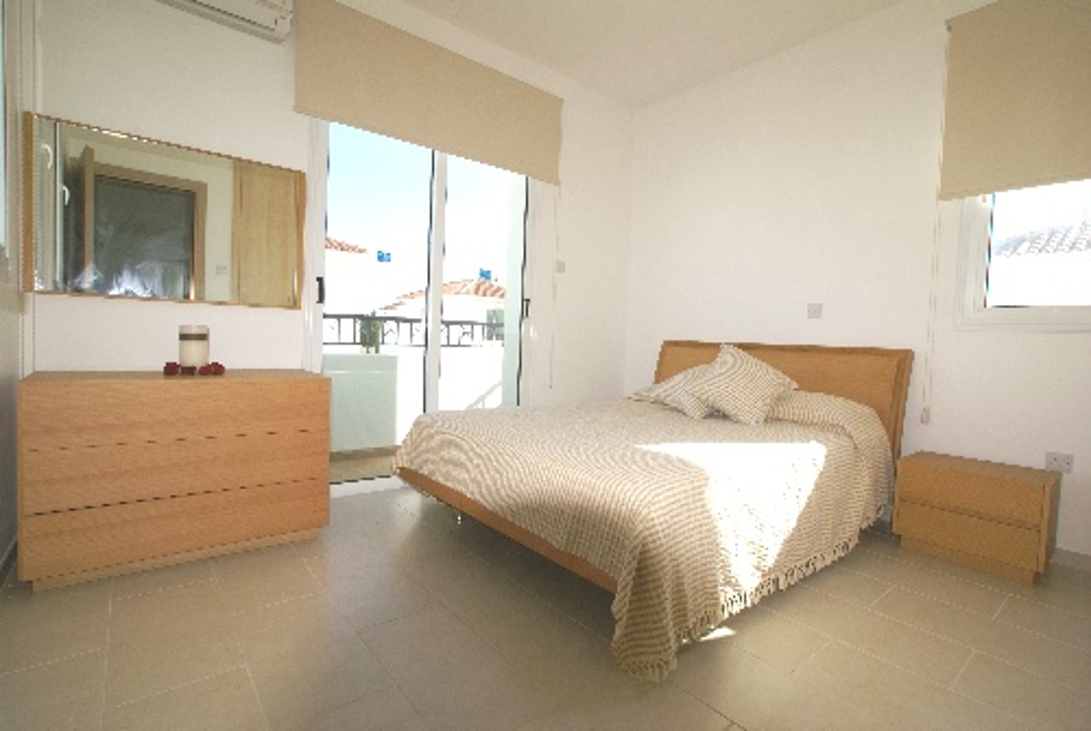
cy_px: 366
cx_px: 546
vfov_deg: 72.2
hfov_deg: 94.9
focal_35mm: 16
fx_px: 501
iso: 100
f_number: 9
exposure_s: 1/160
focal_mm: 11
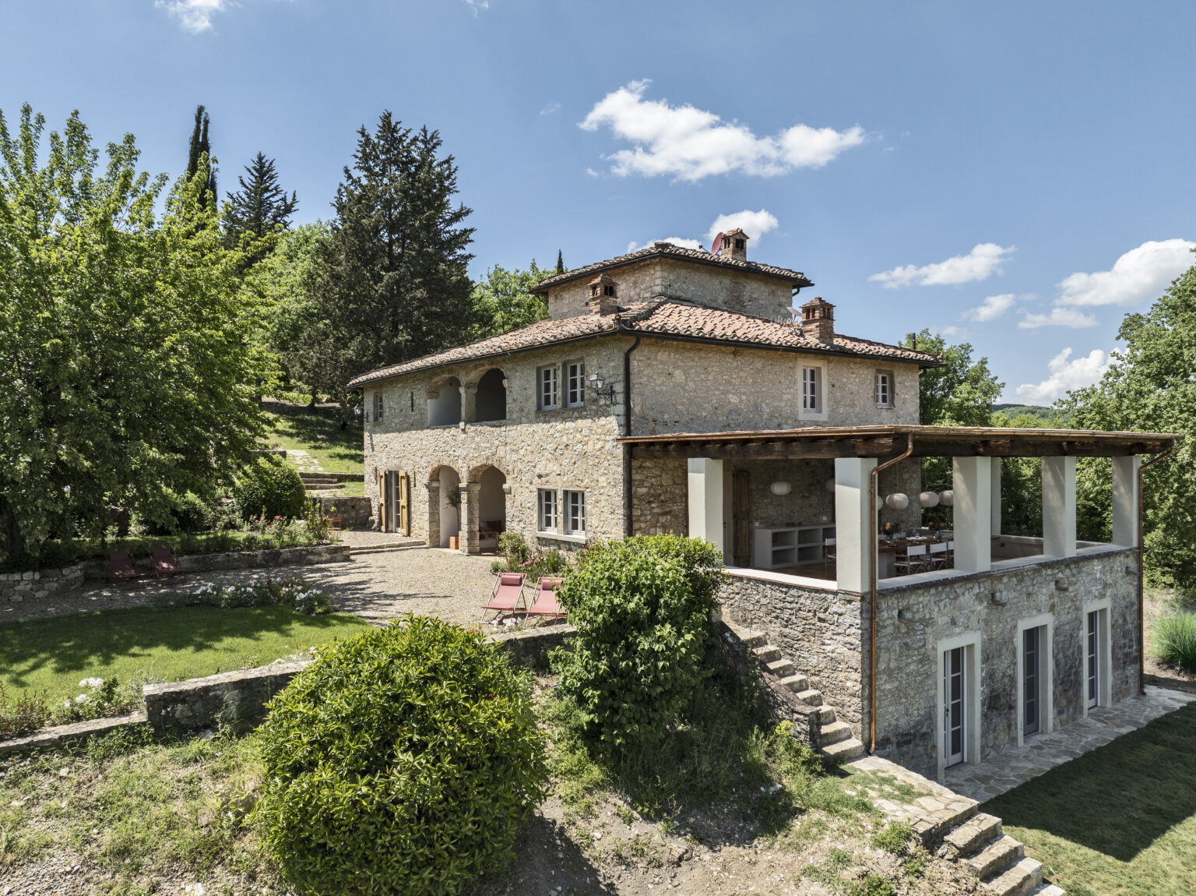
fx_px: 829
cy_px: 448
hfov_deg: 71.6
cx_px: 598
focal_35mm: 24
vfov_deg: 56.8
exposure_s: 1/1250
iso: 110
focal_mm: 12.29
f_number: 2.8
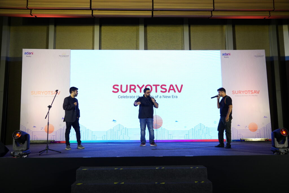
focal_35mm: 29
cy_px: 96
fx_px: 233
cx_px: 144
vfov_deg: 45.0
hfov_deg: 63.7
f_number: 4
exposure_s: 1/160
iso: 1250
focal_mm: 29
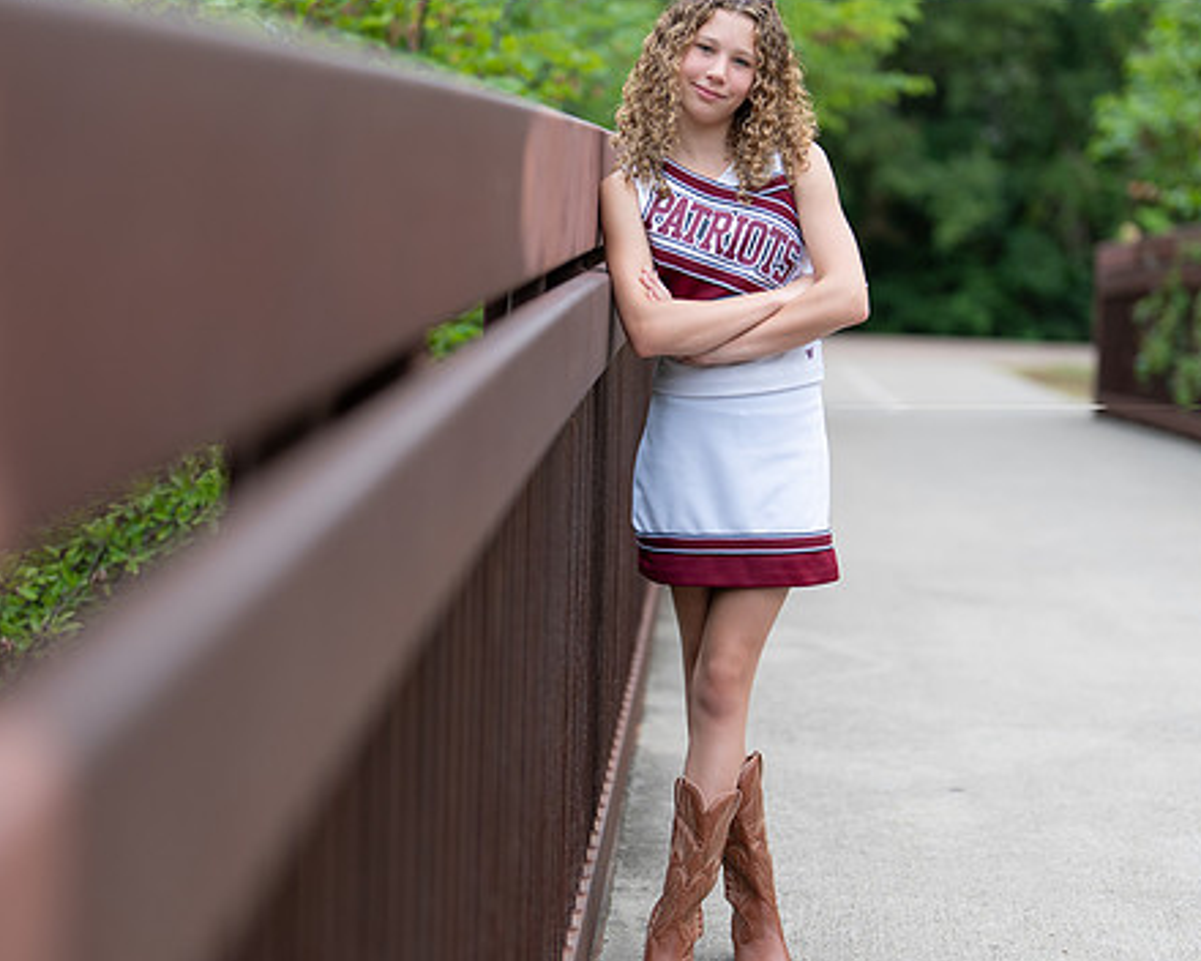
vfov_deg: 19.9
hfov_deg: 24.7
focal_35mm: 77
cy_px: 436
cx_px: 750
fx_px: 2737
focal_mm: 50
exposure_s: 1/400
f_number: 1.2
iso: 100
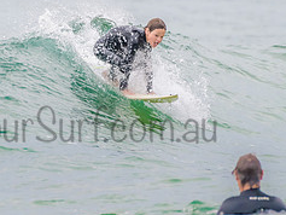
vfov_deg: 1.0
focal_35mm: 1443
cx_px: 148
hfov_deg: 1.4
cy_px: 68
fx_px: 11928
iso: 400
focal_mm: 500
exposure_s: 1/800
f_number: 5.6
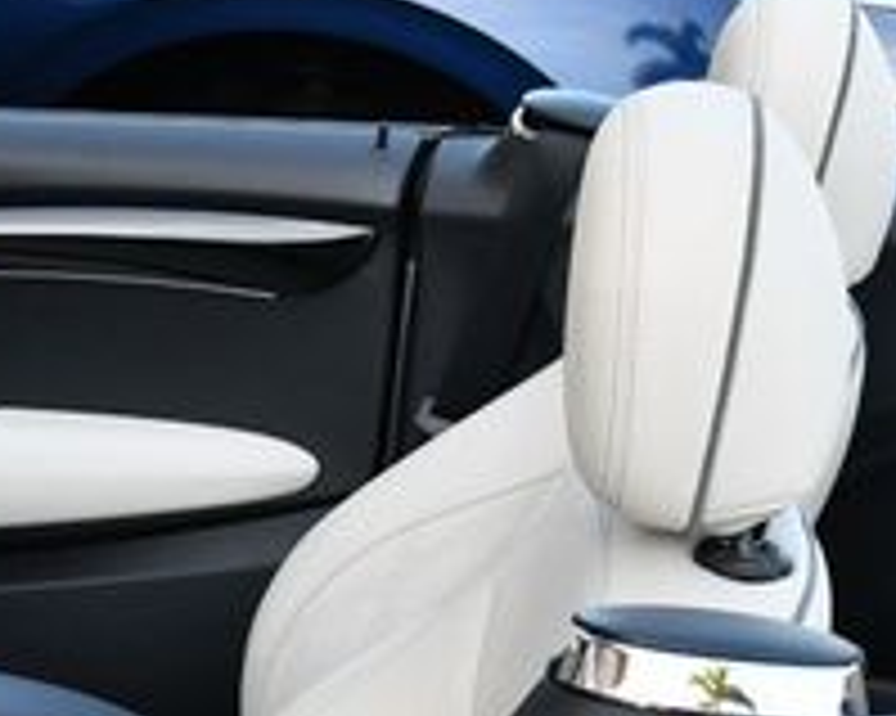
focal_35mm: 109
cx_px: -351
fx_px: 2889
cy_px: 820
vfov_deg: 13.8
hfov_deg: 16.4
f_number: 5.6
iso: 400
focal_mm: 18
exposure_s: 1/250
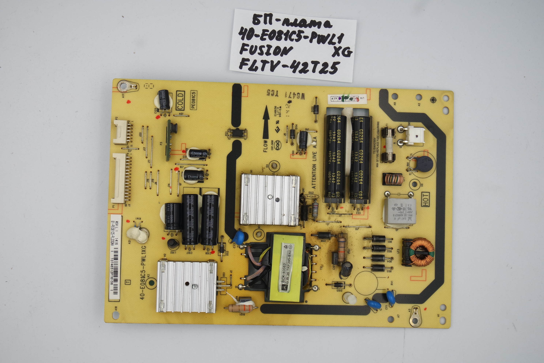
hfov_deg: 38.9
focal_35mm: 51
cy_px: 182
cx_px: 272
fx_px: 771
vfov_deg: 26.5
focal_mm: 19
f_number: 5.6
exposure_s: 1/125
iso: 160
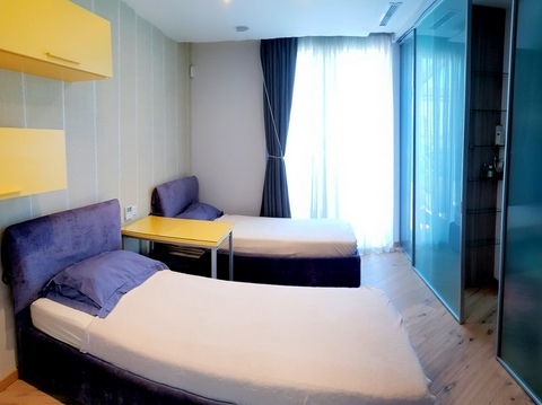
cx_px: 271
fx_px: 407
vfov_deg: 53.0
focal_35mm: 26
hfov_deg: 67.4
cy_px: 202
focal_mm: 4.3
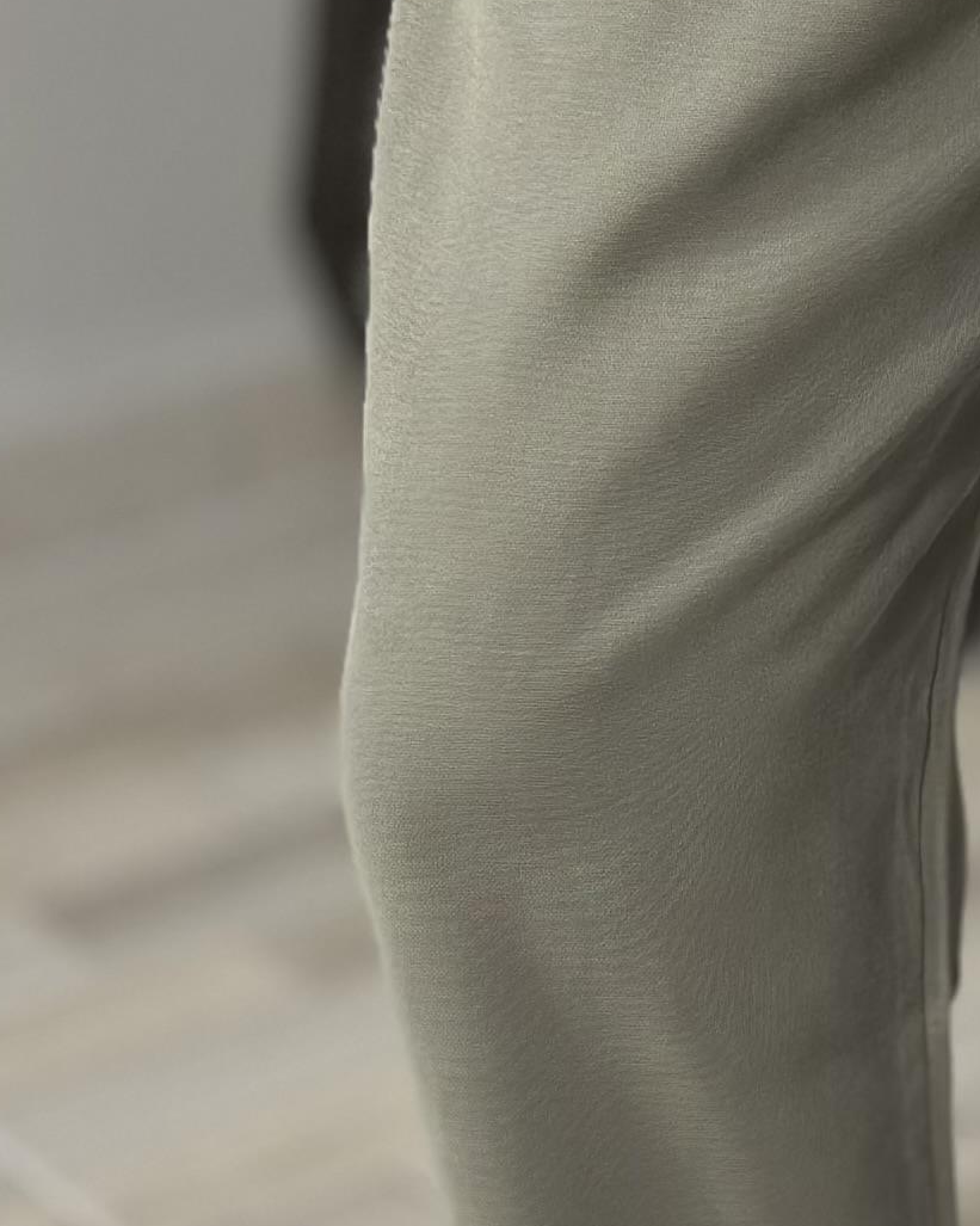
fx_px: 6674
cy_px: 384
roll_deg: +1.5
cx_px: 1318
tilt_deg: -21.7
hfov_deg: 8.3
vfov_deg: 10.5
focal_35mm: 184
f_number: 1.78
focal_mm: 6.86
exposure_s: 1/100
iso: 125
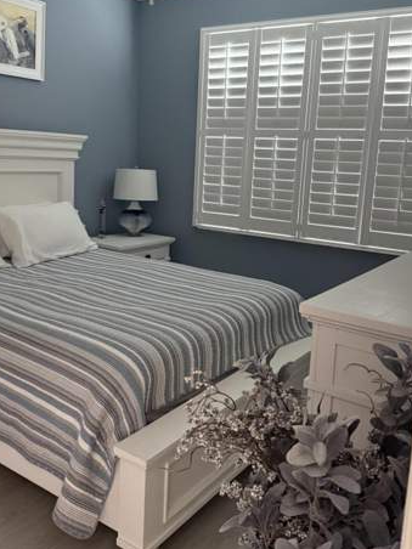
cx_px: 203
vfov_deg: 53.8
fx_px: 540
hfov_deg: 41.8
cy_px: 244
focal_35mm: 34
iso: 800
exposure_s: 1/40
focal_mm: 6.76
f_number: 1.78
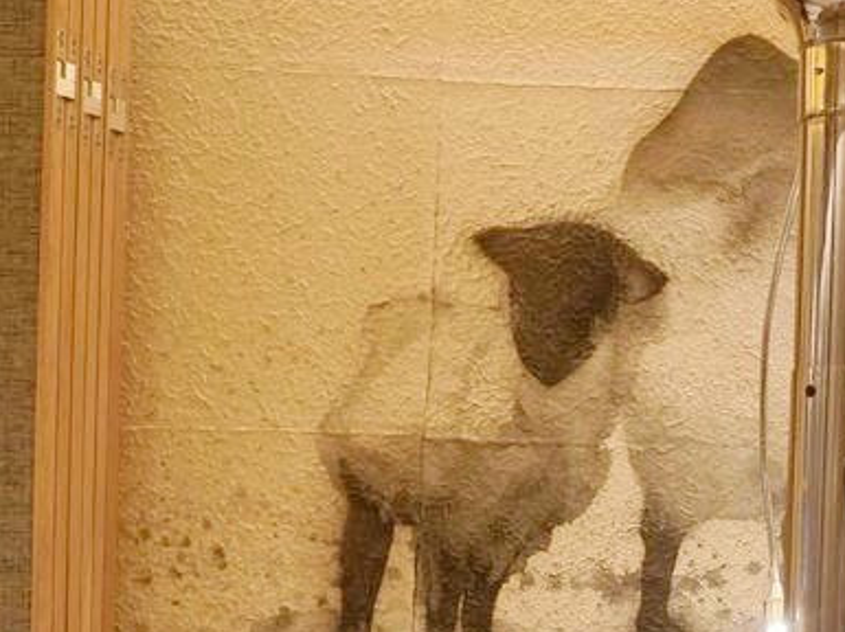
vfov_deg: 16.6
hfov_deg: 22.5
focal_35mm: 84
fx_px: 2049
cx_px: 821
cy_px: 801
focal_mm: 28
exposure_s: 1/60
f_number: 4
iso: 2000
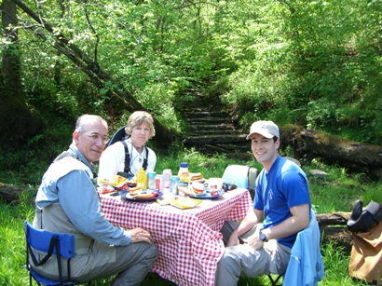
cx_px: 191
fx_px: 419
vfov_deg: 37.7
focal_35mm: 38
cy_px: 143
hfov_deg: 49.0
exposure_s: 1/160
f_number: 2.7
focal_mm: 6.2
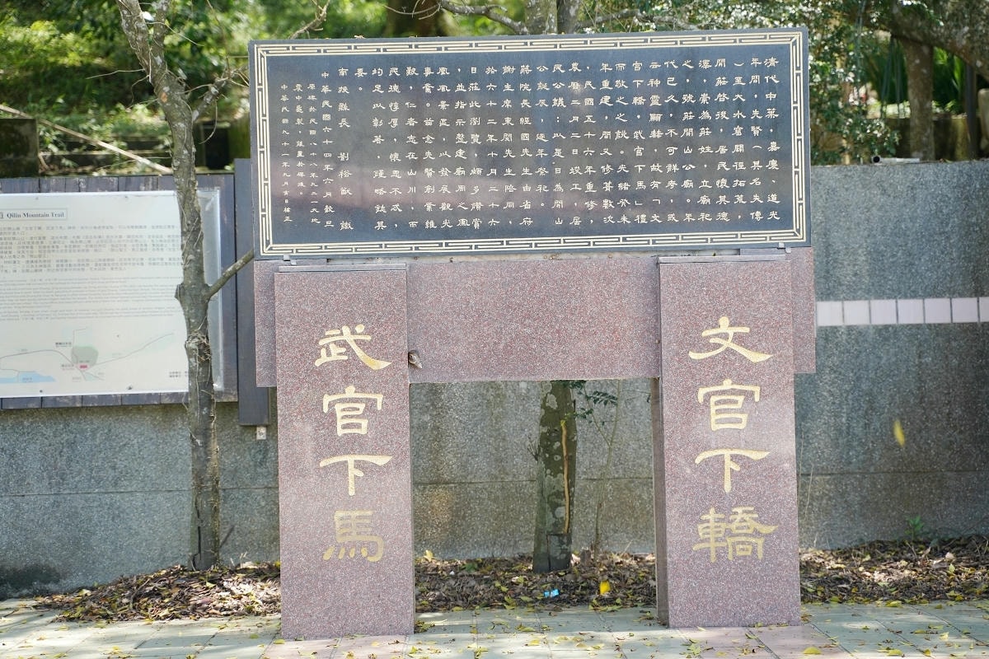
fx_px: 2060
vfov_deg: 18.2
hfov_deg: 27.0
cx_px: 494
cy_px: 330
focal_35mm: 75
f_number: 4
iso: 320
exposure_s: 1/160
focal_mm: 75
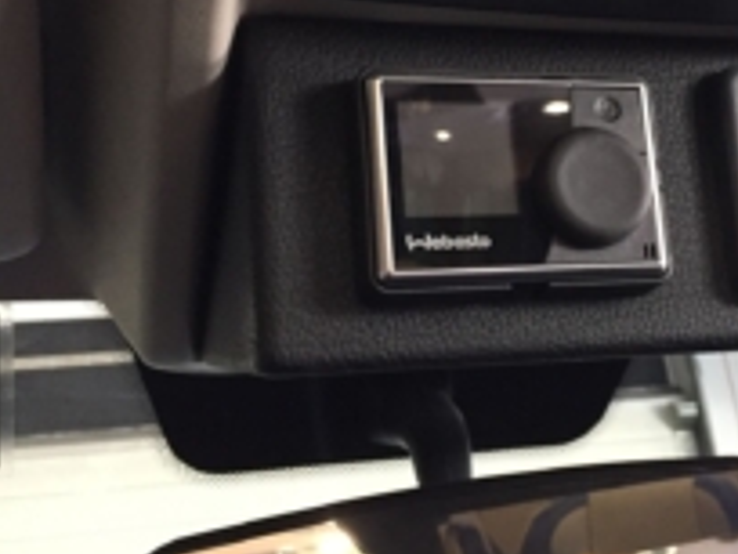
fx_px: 1215
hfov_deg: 32.8
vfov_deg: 25.5
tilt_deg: +26.8
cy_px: 170
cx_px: 590
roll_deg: +10.3
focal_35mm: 57
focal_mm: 4.15
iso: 250
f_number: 2.2
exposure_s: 1/17
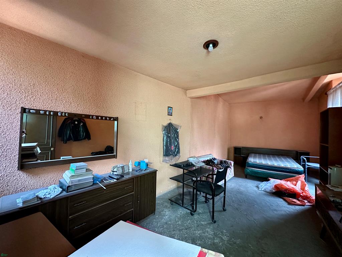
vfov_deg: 85.7
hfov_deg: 102.1
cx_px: 171
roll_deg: -1.0
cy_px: 128
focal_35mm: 14
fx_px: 138
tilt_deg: +1.3
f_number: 2.2
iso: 640
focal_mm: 2.22
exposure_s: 1/60
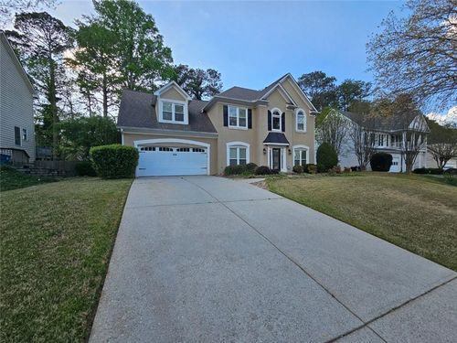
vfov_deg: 89.9
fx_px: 172
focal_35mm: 13
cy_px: 172
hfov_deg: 106.2
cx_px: 228
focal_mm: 2.2
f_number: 2.2
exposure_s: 1/671
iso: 50
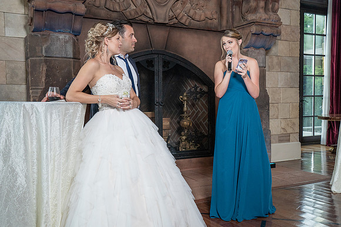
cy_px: 114
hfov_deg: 48.9
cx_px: 189
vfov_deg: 33.8
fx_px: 374
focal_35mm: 40
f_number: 5.6
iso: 1600
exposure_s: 1/100
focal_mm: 35
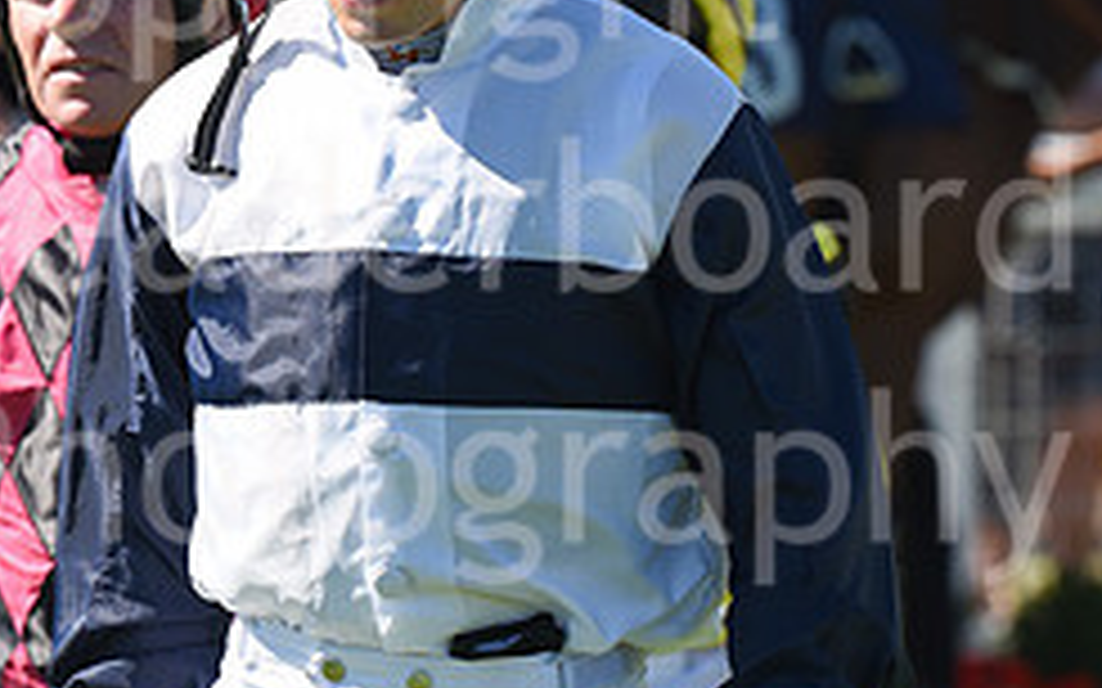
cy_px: 259
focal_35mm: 482
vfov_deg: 2.7
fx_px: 14473
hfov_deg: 4.4
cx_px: 499
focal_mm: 200
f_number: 5.6
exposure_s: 1/1600
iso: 400
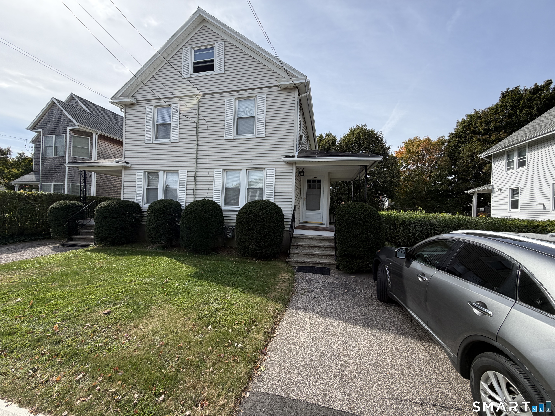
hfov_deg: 102.1
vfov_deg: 85.7
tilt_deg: +1.6
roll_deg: -2.2
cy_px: 208
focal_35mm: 14
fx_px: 224
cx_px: 278
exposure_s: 1/770
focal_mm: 2.22
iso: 32
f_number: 2.2
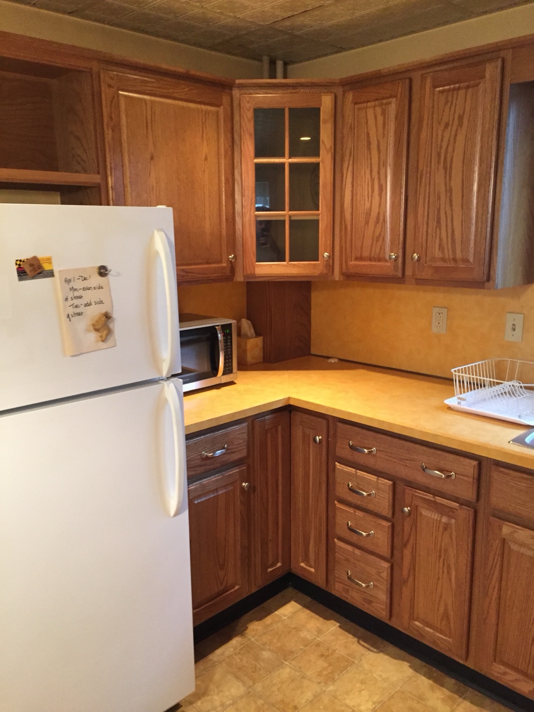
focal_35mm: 29
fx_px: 596
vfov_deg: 61.7
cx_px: 267
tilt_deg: -11.9
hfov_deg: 48.2
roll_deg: -0.9
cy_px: 356
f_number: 2.2
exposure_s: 1/30
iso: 250
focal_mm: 4.15
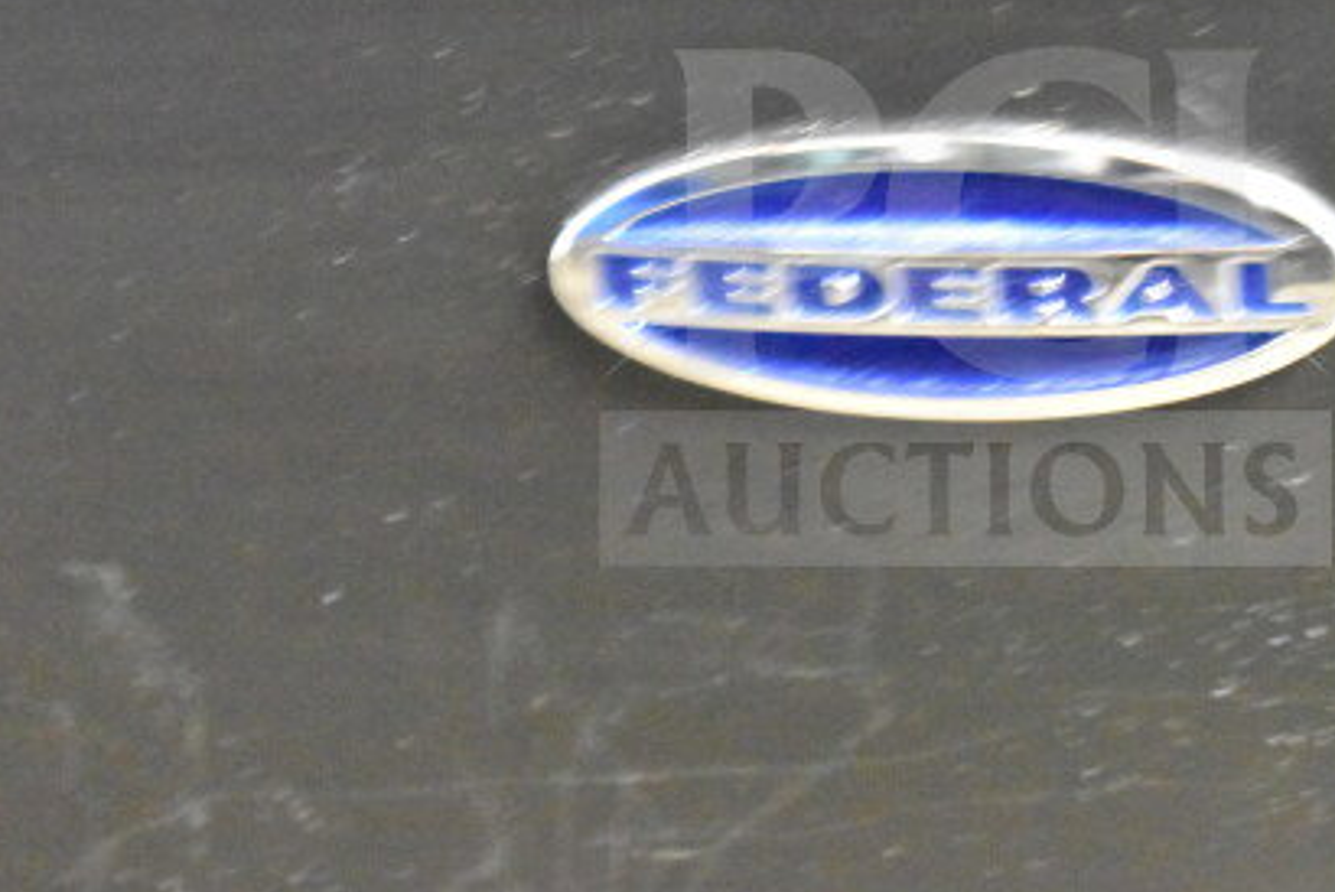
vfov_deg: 11.2
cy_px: 308
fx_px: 4555
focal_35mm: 123
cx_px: 964
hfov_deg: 16.6
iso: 25600
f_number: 5.6
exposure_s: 1/10
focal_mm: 55
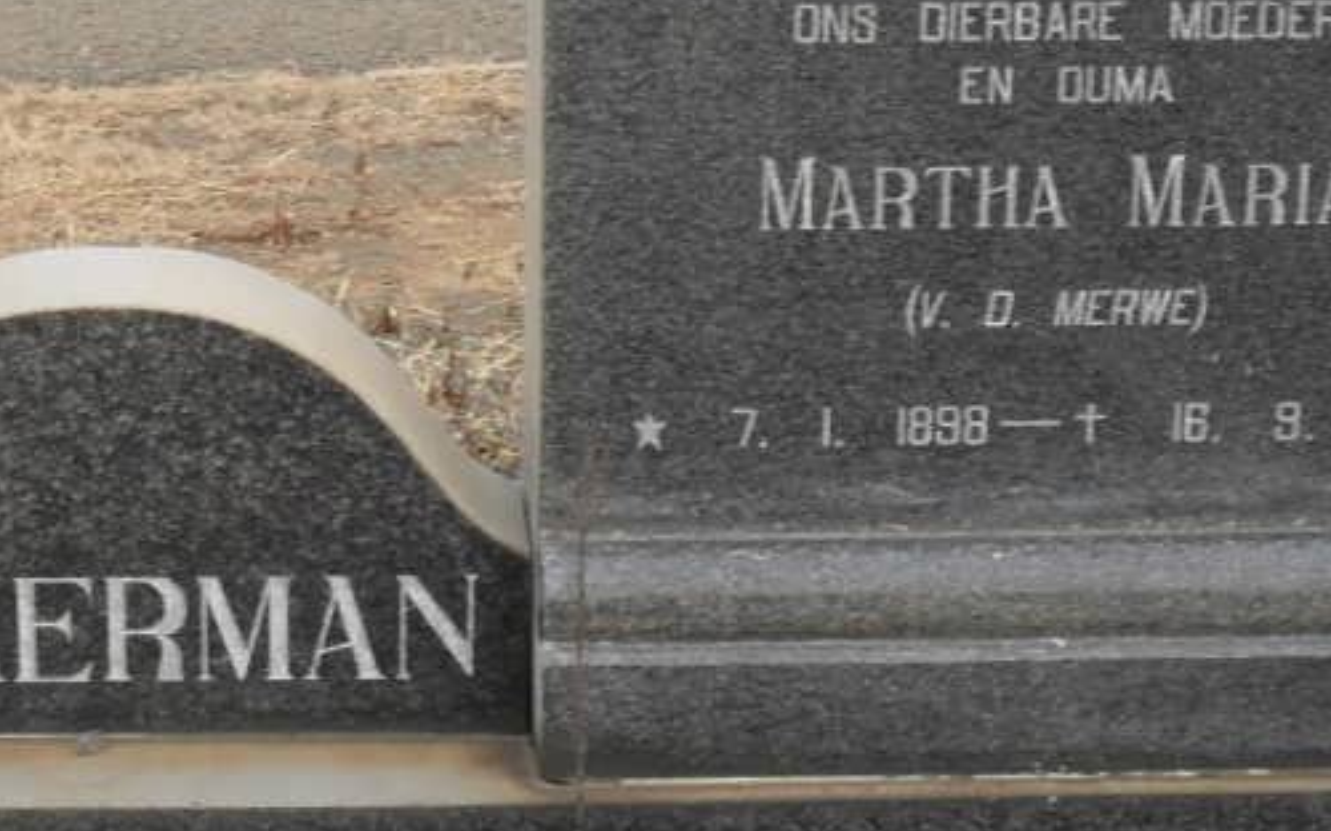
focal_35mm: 112
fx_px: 4061
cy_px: 269
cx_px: 141
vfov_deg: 11.7
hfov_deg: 18.3
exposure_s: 1/45
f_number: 4.5
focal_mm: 7.8
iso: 100
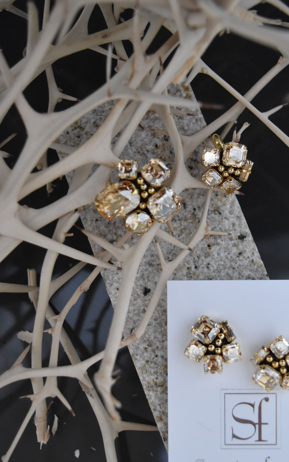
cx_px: 199
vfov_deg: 39.8
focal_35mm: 51
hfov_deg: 25.3
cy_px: 233
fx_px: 639
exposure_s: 1/125
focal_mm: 25
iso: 1800
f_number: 4
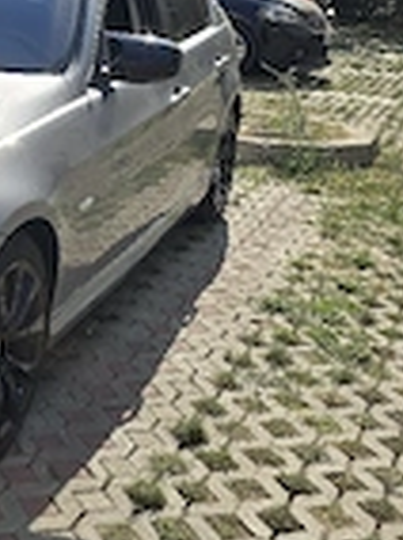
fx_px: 1012
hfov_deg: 20.9
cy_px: 106
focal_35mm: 65
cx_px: -91
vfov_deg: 29.2
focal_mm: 6.3
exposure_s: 1/1111
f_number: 1.7
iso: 12
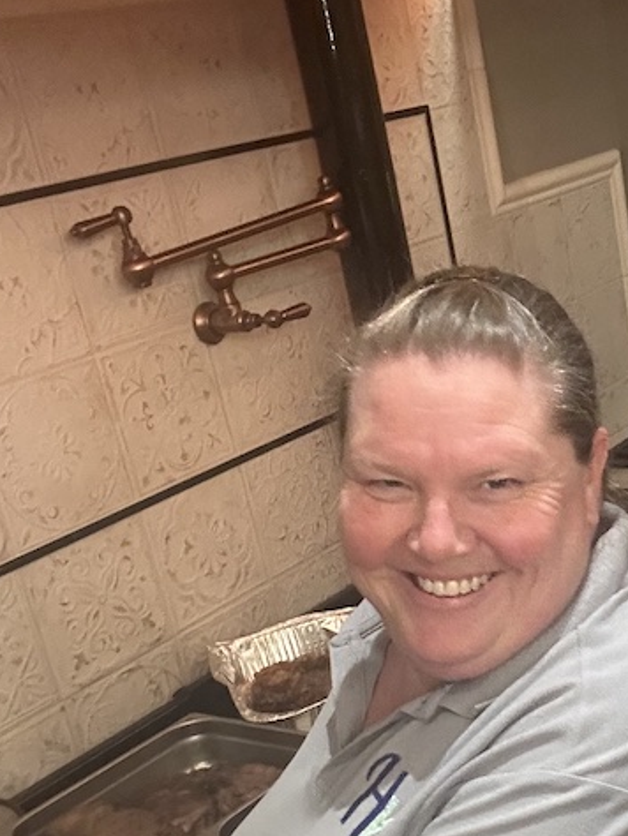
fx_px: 1426
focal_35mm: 59
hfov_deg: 23.9
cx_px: 605
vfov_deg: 32.2
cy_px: 608
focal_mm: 2.69
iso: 320
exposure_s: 1/40
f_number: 1.9
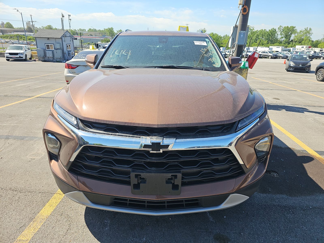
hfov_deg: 73.9
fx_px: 215
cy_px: 122
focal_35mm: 23
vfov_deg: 58.9
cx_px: 162
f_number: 1.7
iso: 50
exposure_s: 1/404
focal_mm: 6.3
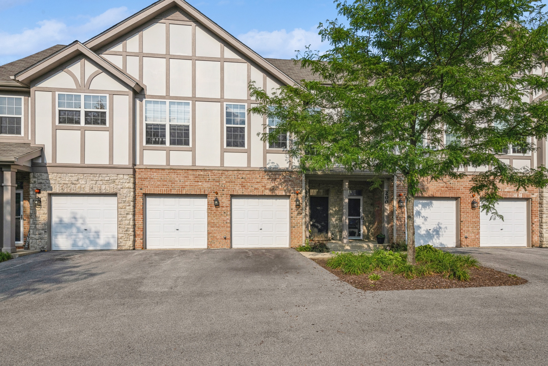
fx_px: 274
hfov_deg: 90.0
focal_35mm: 18
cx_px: 274
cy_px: 183
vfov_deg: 67.4
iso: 200
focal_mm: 18
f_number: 9.5
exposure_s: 1/1000
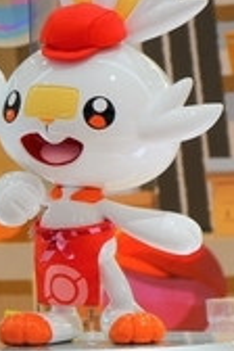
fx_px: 2749
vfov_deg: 7.3
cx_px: 100
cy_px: 90
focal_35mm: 282
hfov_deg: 4.9
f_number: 4
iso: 200
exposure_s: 1/20
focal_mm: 70
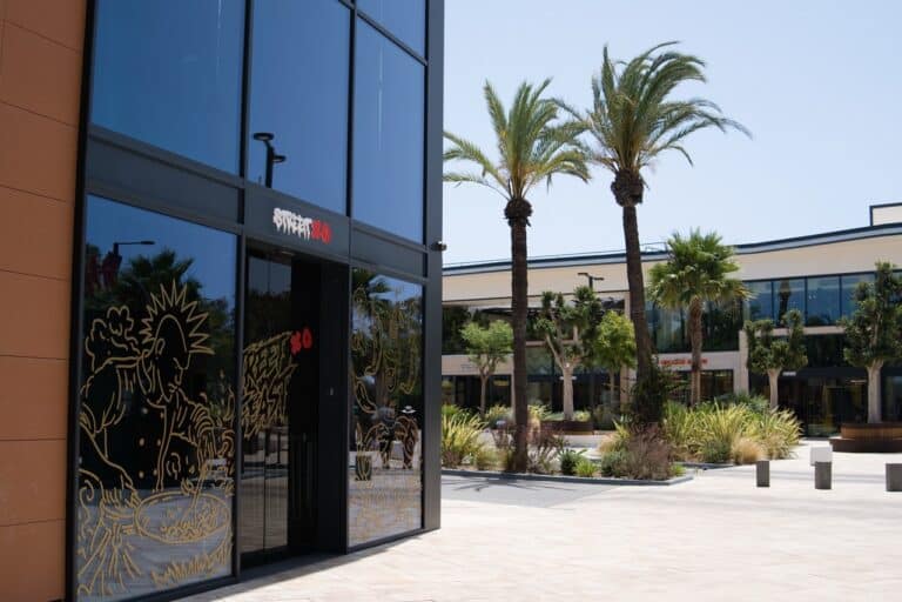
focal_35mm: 42
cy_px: 301
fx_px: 1052
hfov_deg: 46.4
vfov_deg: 31.9
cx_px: 451
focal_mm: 28
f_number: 5
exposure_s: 1/640
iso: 100
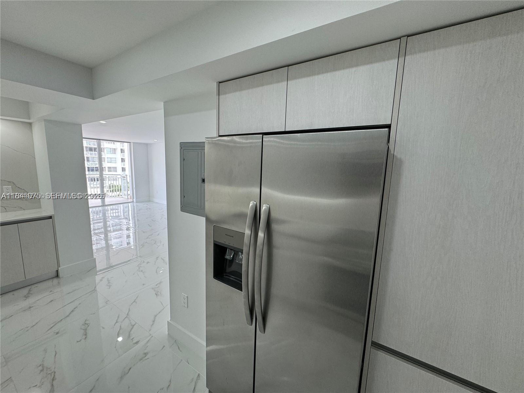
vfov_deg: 85.7
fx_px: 212
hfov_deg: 102.1
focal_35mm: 14
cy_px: 196
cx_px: 262
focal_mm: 2.22
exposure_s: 1/120
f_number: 2.2
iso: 125
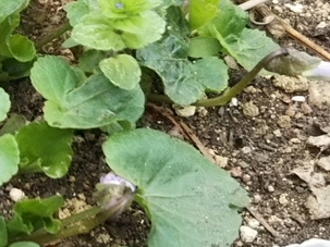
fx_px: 1134
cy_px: 38
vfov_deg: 12.4
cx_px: -103
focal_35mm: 119
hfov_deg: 15.7
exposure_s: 1/120
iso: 64
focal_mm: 4
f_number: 2.2
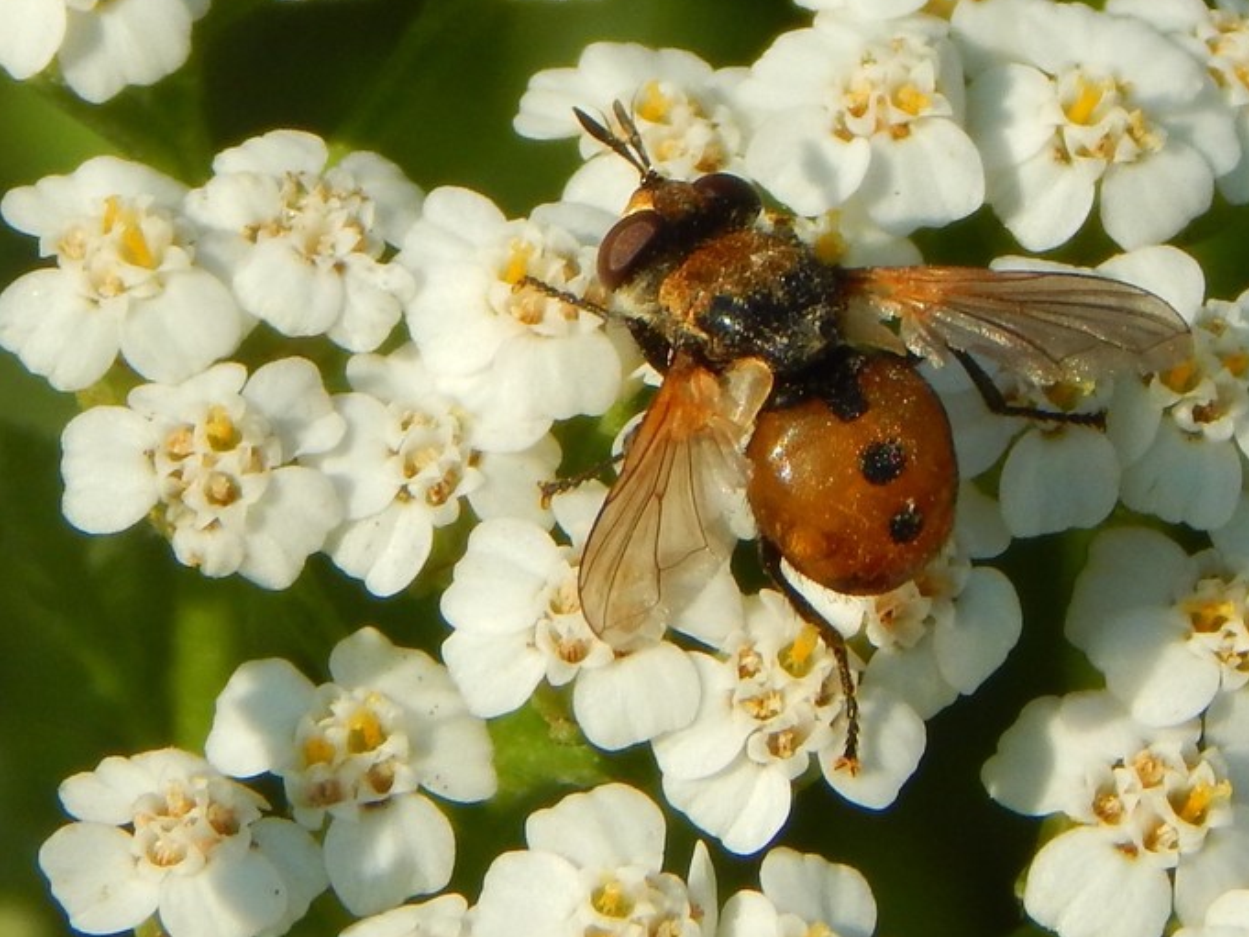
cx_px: 780
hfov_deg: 8.7
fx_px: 8228
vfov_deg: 6.5
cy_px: 354
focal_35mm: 228
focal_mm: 32.8
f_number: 5.3
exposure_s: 1/800
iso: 125
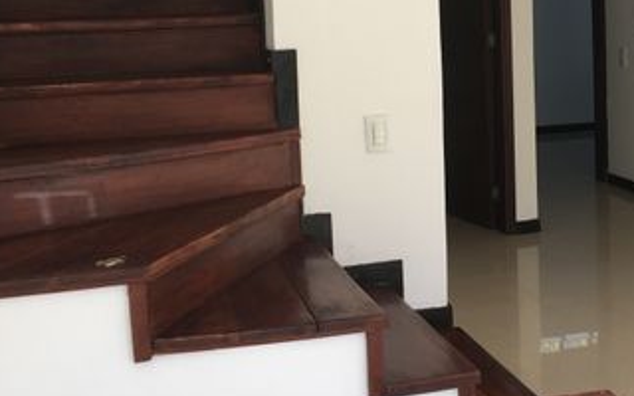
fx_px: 1106
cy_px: 75
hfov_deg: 31.4
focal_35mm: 64
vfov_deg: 20.1
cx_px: 484
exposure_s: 1/60
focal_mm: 4.15
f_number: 2.2
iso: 32
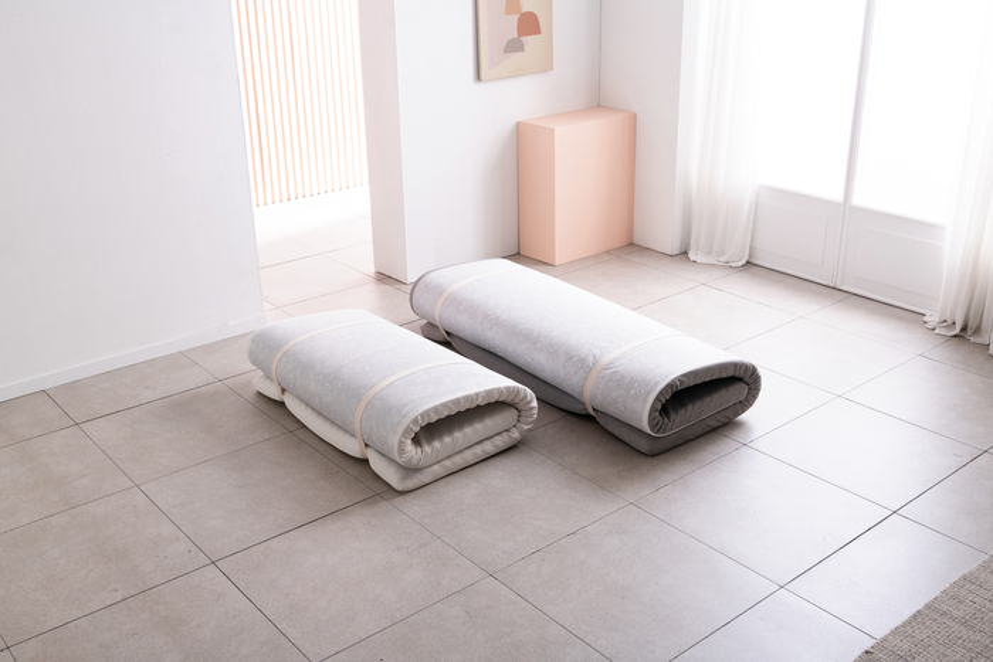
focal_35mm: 38
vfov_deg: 35.1
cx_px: 496
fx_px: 1048
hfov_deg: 50.7
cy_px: 331
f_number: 8
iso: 125
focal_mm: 38
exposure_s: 1/60
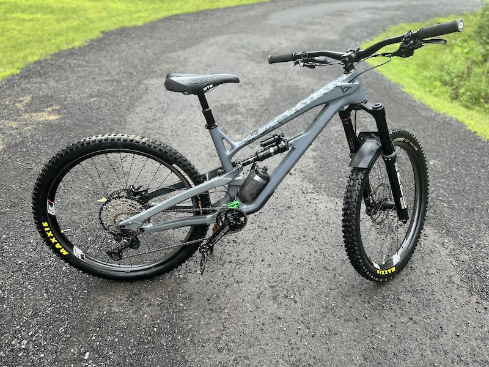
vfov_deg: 53.1
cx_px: 244
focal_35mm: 26
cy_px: 184
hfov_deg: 67.3
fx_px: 367
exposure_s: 1/121
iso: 64
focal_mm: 5.7
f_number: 1.5
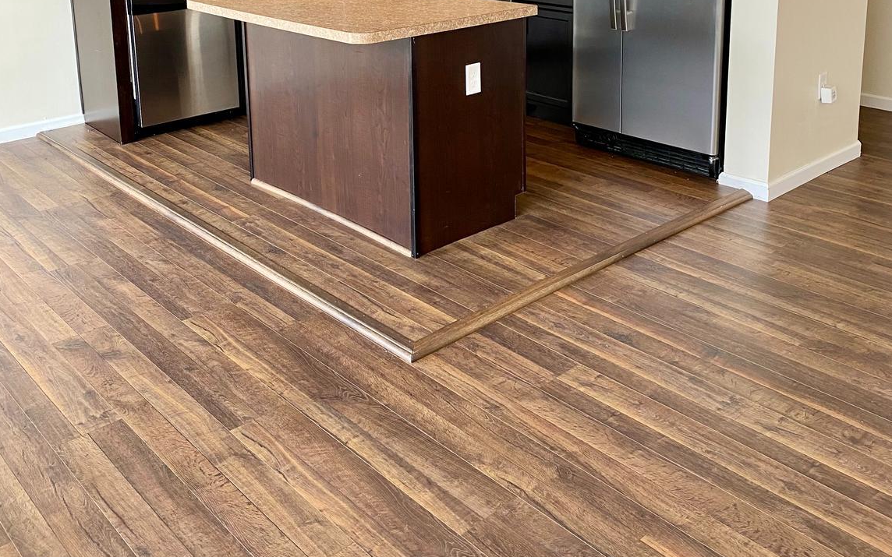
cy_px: 53
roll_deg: -1.0
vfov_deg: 32.7
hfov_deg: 52.7
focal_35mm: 37
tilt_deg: -10.9
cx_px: 446
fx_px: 899
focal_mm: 4.25
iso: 80
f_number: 1.8
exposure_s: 1/60
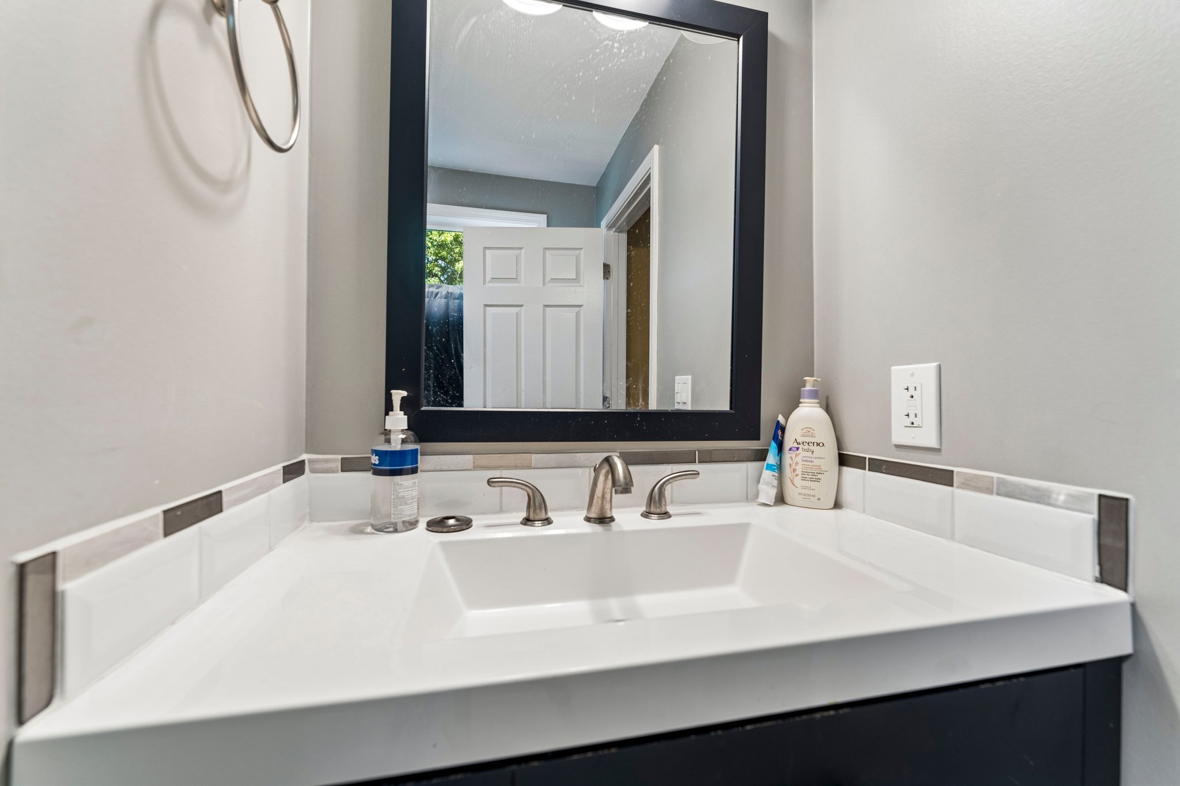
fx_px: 459
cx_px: 590
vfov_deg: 81.2
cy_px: 393
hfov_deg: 104.3
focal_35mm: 14
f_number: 5.6
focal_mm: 14
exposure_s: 1/15
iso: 250
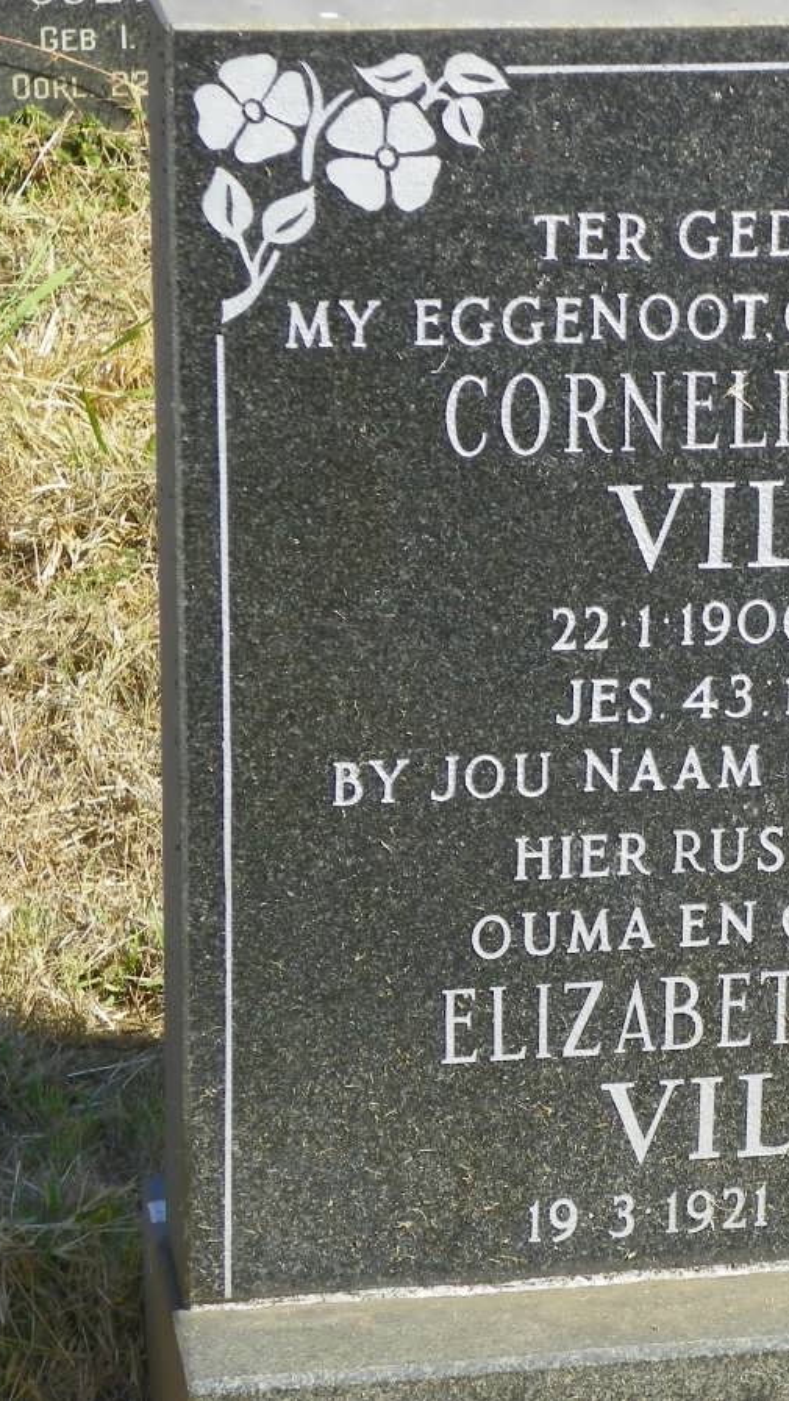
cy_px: 701
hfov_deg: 7.9
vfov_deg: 14.0
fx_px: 5687
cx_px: 887
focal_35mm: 153
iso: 64
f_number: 4
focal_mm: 18.8
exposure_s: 1/200
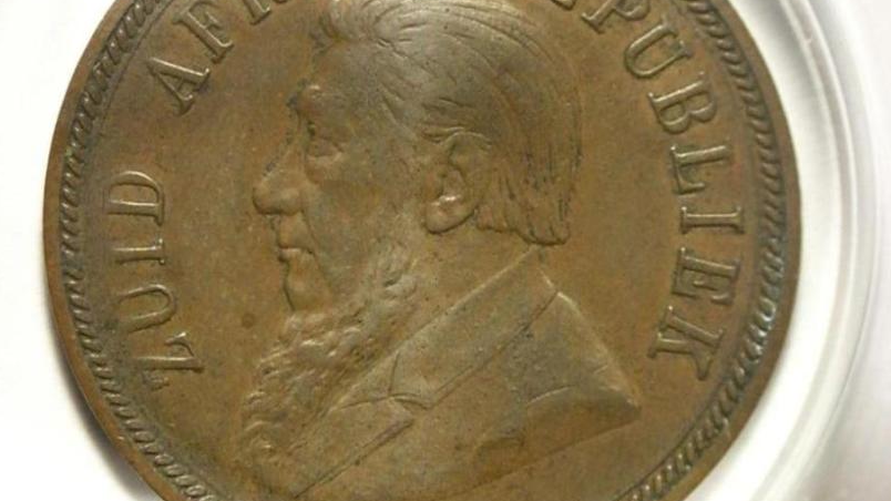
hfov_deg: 24.5
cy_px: 217
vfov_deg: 13.9
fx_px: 2055
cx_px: 446
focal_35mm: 87
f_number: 4.1
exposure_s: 1/60
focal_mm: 12.8
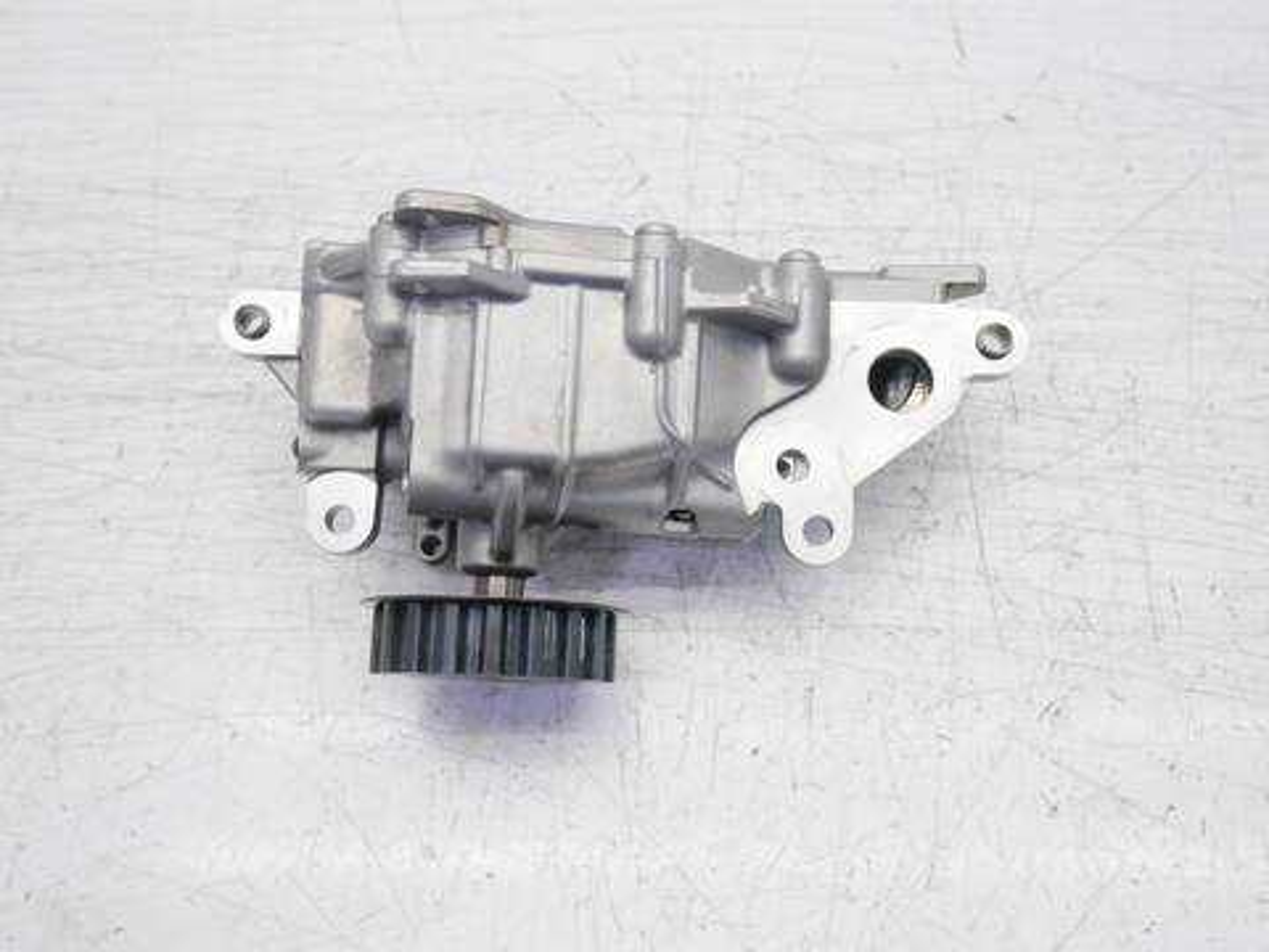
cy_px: 476
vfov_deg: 44.2
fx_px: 1173
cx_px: 634
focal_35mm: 32
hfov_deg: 56.8
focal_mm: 16
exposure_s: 1/100
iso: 200
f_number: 4
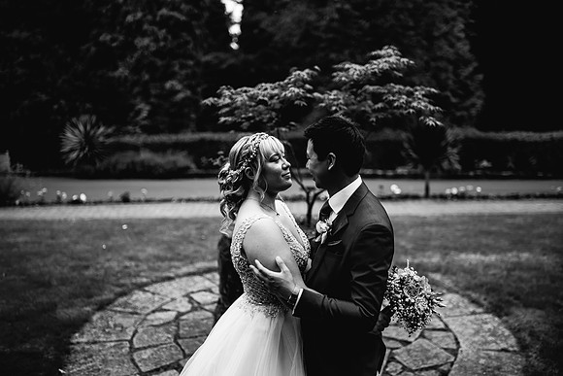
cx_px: 282
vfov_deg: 37.9
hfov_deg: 54.4
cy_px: 188
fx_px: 547
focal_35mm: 35
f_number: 1.4
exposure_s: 1/250
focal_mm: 35
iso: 250
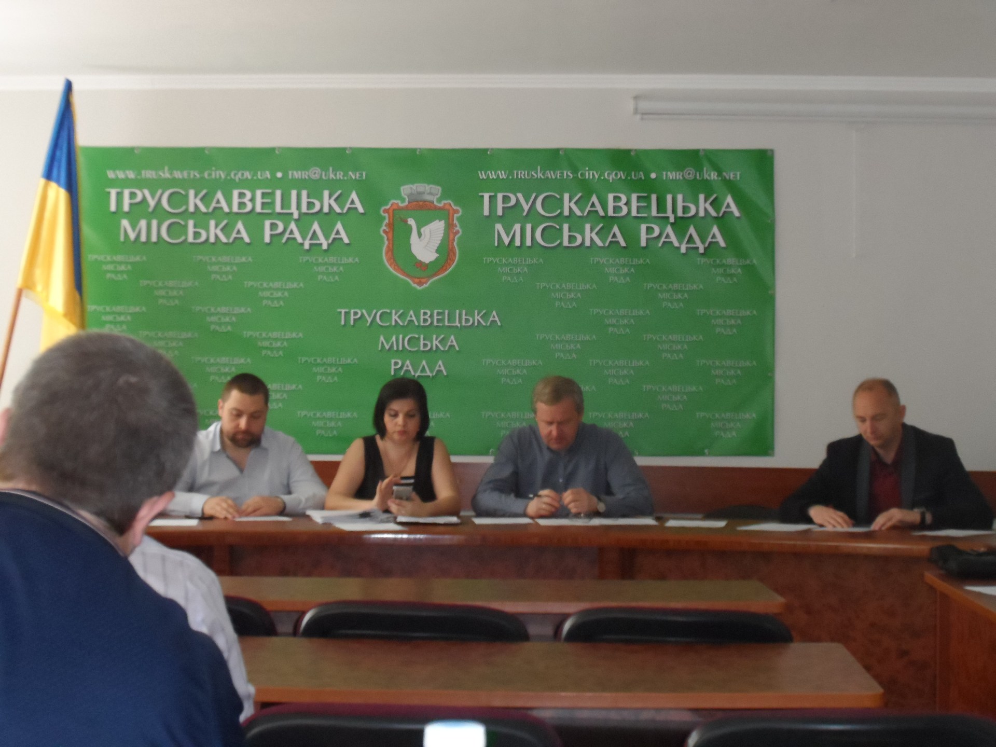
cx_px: 498
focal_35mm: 73
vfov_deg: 20.2
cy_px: 374
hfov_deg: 26.7
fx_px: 2100
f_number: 4.3
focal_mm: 11.9
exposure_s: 1/60
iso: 640
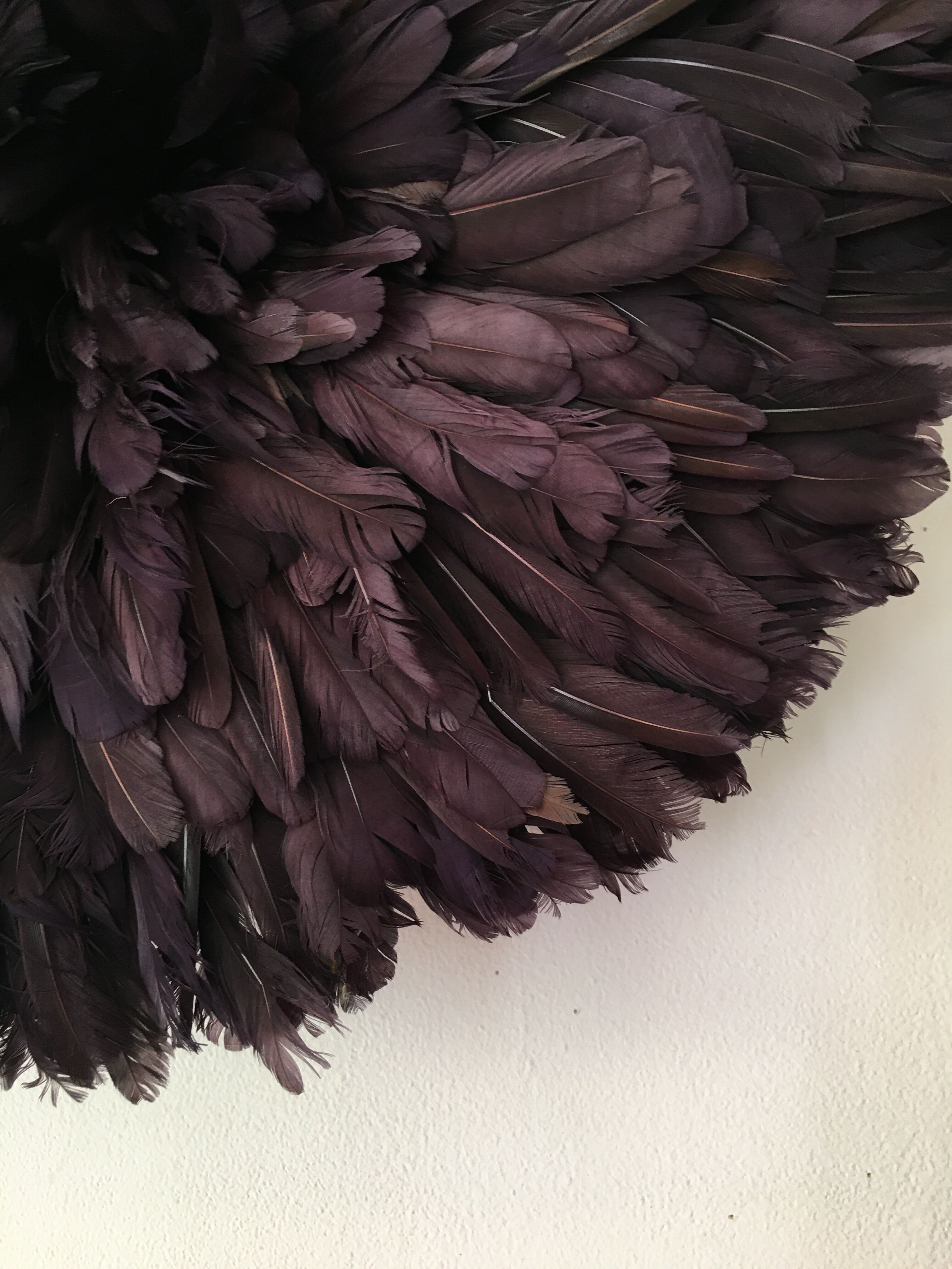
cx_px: 476
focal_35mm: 29
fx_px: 1063
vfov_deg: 61.7
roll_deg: +0.9
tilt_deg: +6.1
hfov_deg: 48.2
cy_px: 634
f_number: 2.2
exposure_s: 1/17
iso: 40
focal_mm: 4.15
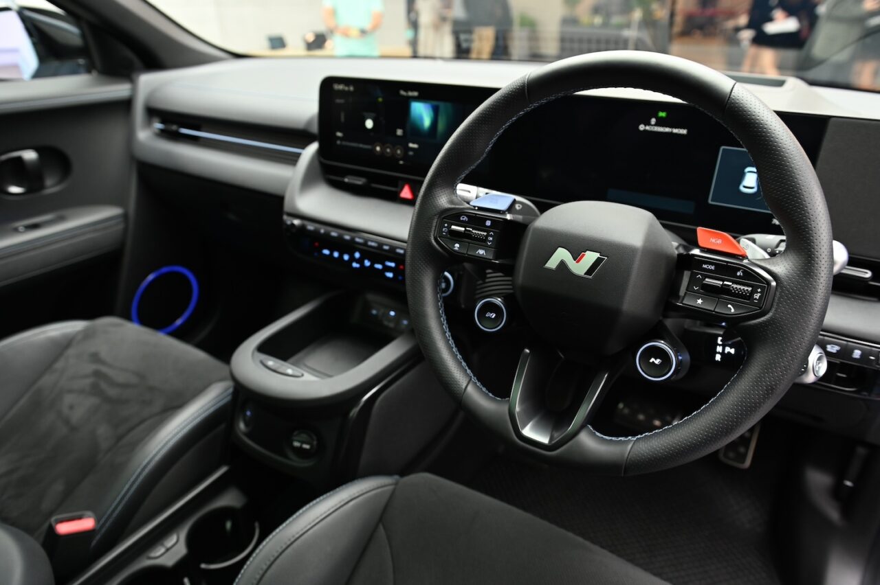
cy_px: 292
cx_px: 440
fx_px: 586
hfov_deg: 73.8
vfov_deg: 53.1
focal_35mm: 24
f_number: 4
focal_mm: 24
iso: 1600
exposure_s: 1/100
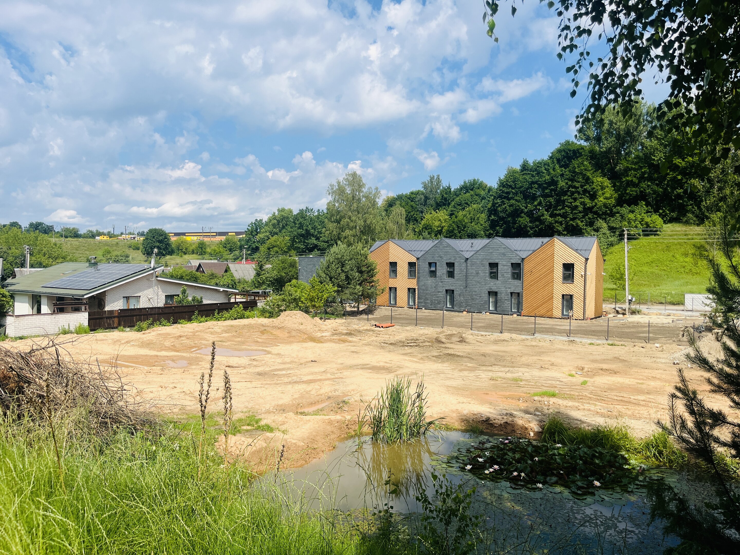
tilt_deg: -0.7
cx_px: 370
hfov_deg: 67.3
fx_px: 556
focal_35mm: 26
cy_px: 278
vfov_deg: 53.1
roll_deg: -0.3
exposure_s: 1/4651
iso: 50
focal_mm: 5.1
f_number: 1.6
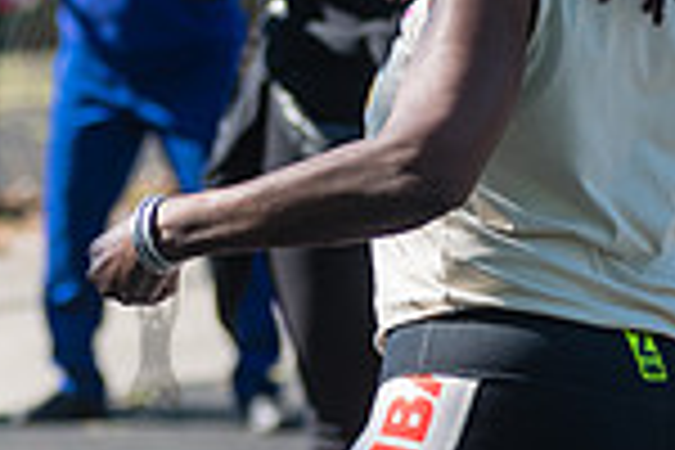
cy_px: -106
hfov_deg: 5.0
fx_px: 7649
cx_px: 153
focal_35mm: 408
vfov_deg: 3.4
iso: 200
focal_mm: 105
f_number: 3.5
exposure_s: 1/800
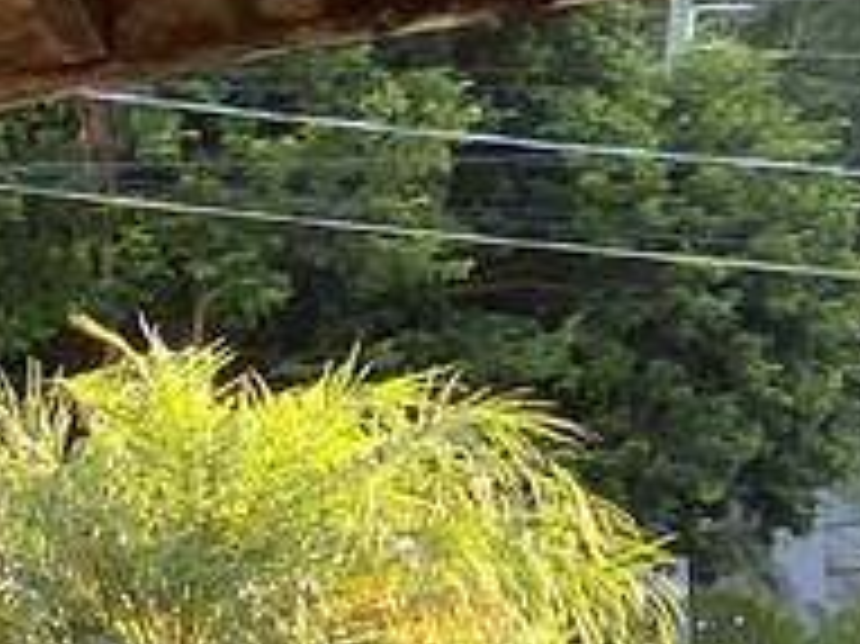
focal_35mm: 196
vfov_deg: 7.2
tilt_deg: -1.3
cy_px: 1423
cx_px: -2062
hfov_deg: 8.0
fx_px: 4866
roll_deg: +4.2
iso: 32
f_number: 1.8
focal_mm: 4.25
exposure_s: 1/151
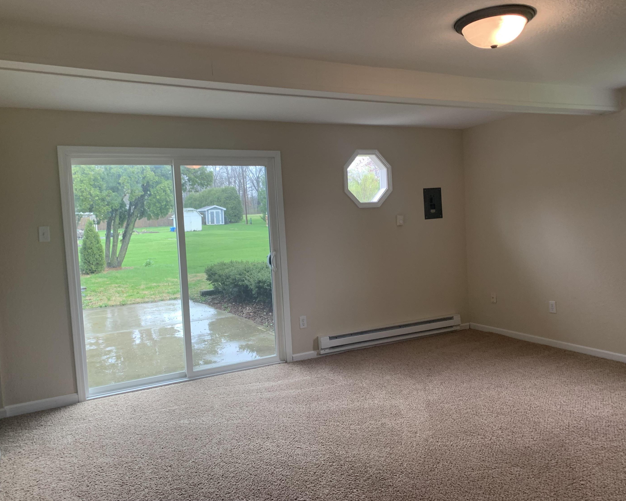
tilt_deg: -5.2
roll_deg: +3.4
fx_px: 519
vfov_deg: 51.5
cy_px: 244
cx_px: 322
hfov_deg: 62.2
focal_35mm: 28
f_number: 1.8
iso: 80
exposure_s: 1/60
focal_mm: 4.25
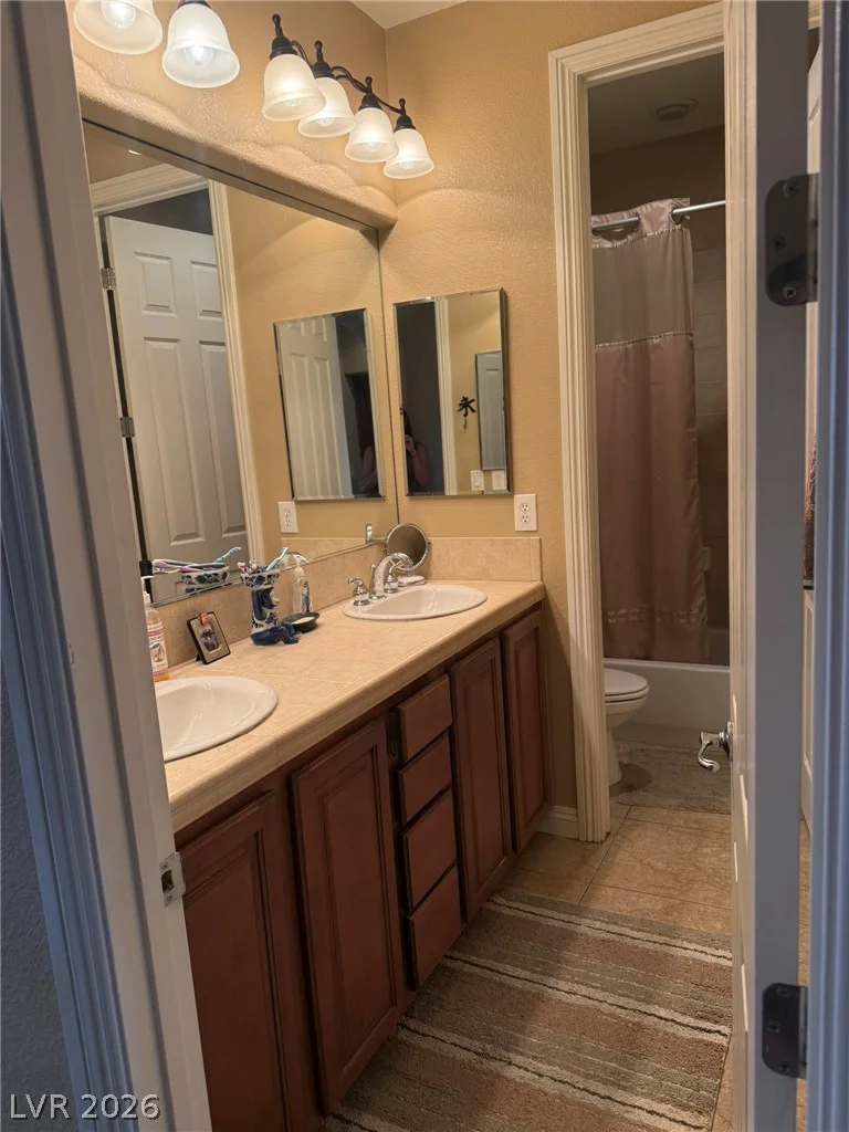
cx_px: 424
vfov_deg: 71.6
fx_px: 785
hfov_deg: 56.8
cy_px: 566
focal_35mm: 24
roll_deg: +3.7
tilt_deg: -9.9
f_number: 1.78
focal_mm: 6.76
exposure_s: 1/120
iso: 200
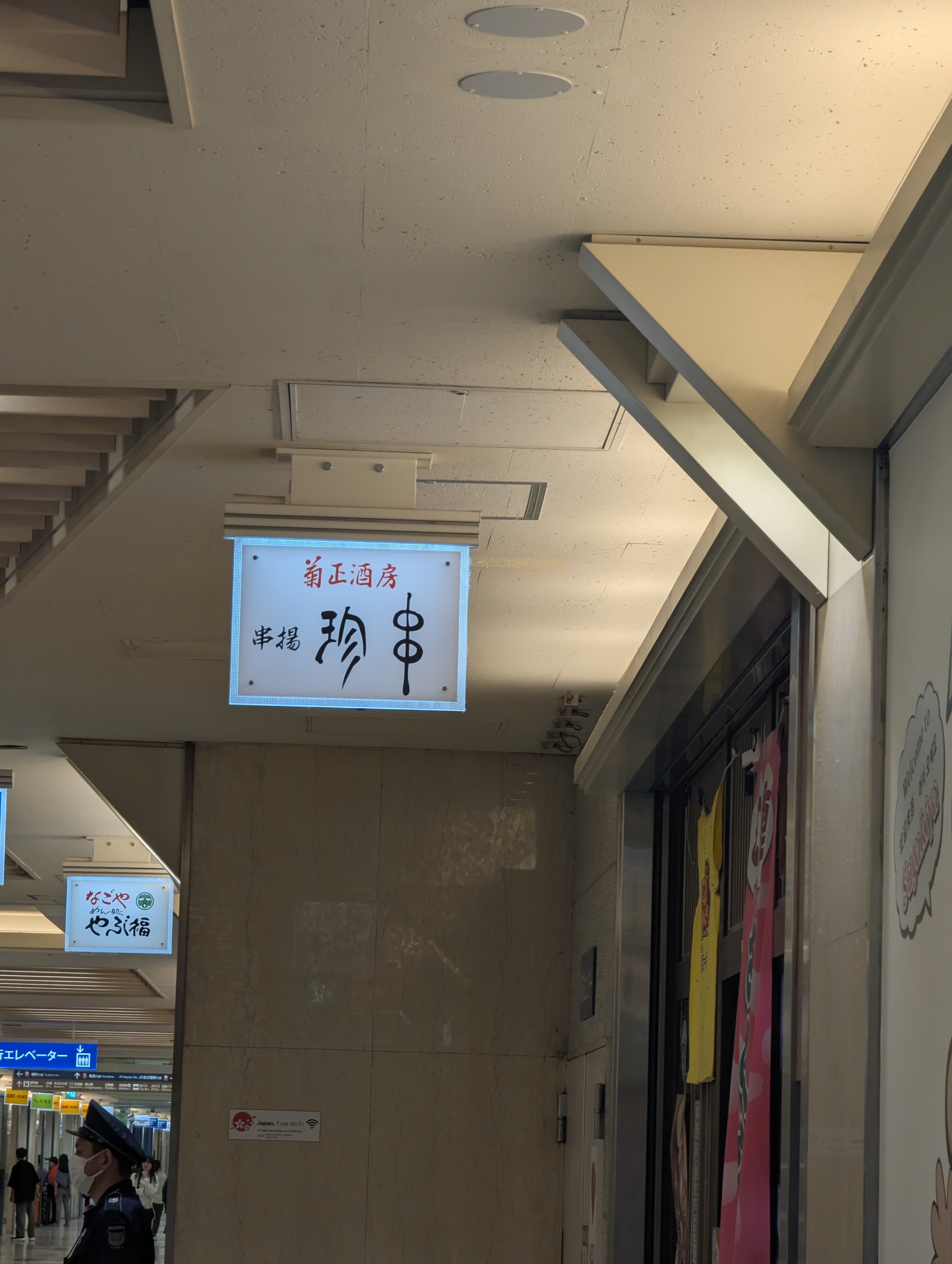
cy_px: 632
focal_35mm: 117
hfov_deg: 12.7
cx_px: 476
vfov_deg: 16.8
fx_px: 4280
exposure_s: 1/246
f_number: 3.5
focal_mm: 19
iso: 137
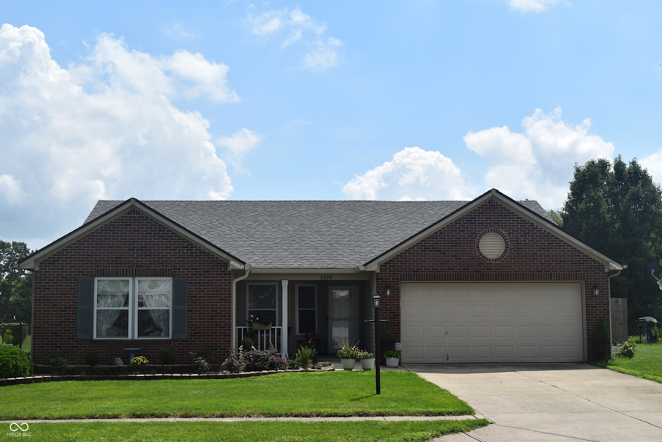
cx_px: 331
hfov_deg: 37.9
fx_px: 965
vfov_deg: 25.8
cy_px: 221
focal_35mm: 52
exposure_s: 1/500
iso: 200
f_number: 11
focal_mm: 35
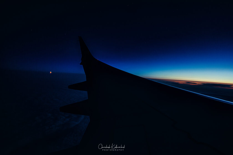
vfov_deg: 53.1
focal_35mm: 24
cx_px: 116
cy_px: 78
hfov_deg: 73.7
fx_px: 155
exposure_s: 1/10
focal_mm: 24
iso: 640
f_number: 1.4
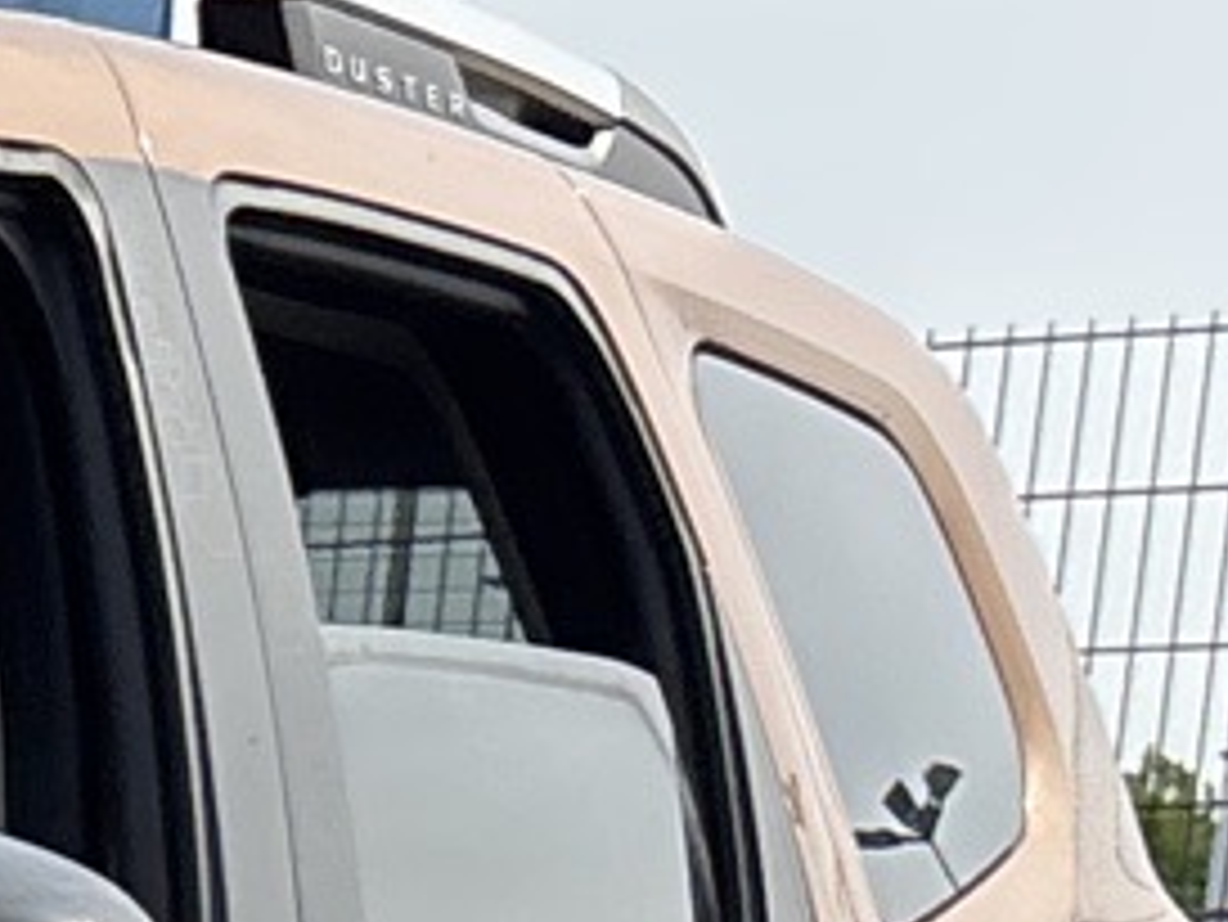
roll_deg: +1.7
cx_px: -2308
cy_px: 2770
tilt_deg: -10.0
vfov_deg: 7.2
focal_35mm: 183
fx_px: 6495
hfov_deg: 9.0
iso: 50
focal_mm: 5.96
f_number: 1.6
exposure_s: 1/1458
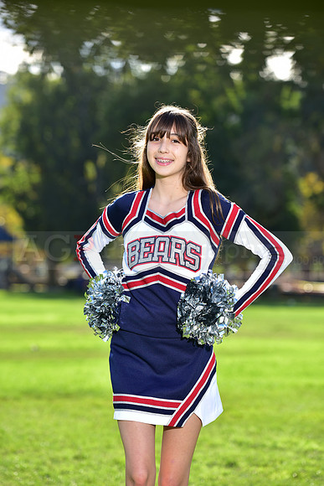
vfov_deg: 16.4
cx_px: 162
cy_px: 243
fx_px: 1686
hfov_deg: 11.0
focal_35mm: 125
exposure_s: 1/250
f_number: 5.6
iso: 80
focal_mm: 125
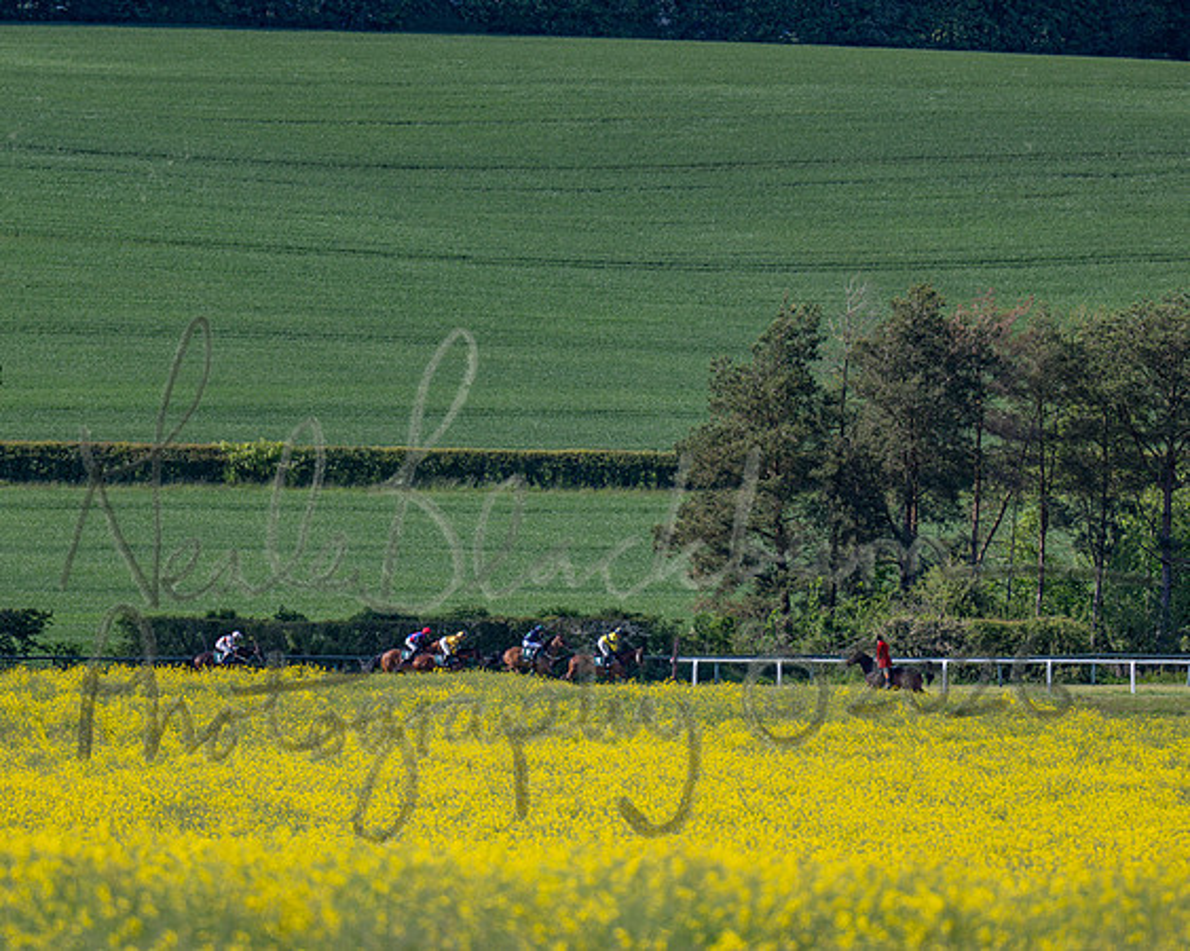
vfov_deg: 3.8
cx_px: 513
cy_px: 573
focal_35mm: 407
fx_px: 14343
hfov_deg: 4.8
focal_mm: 200
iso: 100
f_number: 2.8
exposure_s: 1/2000
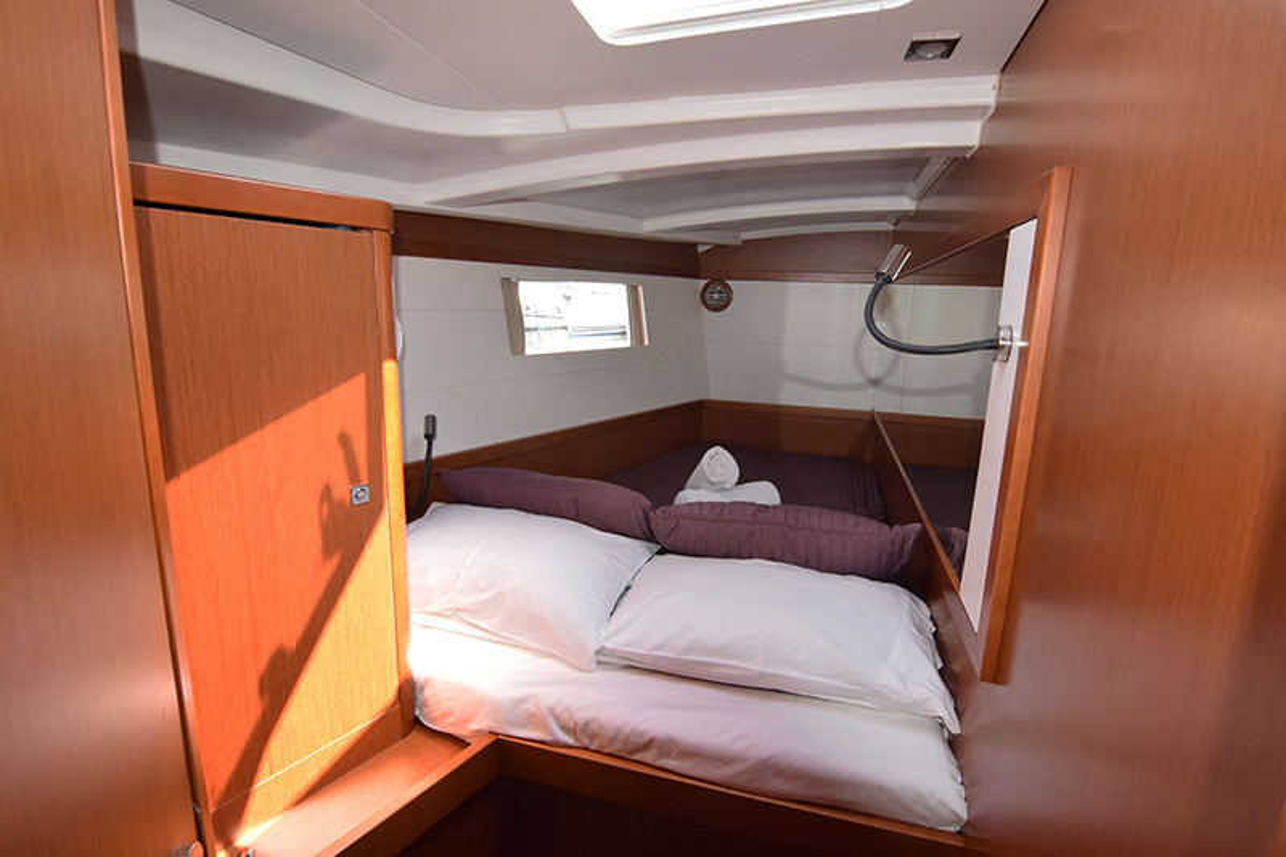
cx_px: 643
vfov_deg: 72.0
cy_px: 428
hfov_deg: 95.0
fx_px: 589
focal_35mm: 16
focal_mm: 11
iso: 1600
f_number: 7.1
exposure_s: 1/200
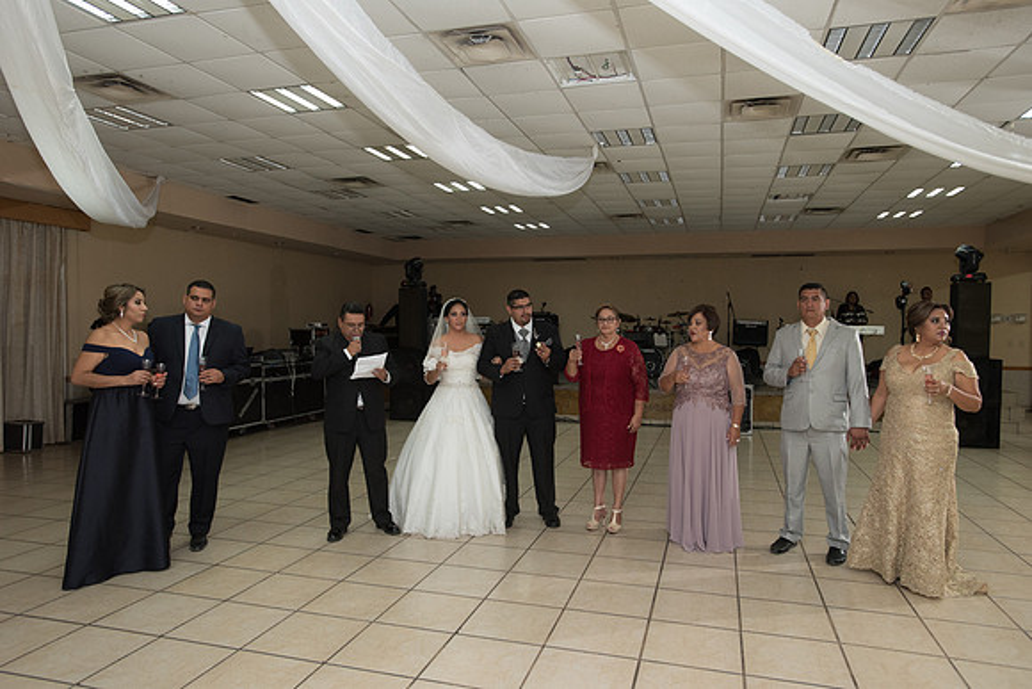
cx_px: 516
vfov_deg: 53.2
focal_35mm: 24
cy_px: 344
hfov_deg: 73.7
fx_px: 688
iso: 1600
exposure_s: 1/100
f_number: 3.5
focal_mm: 24
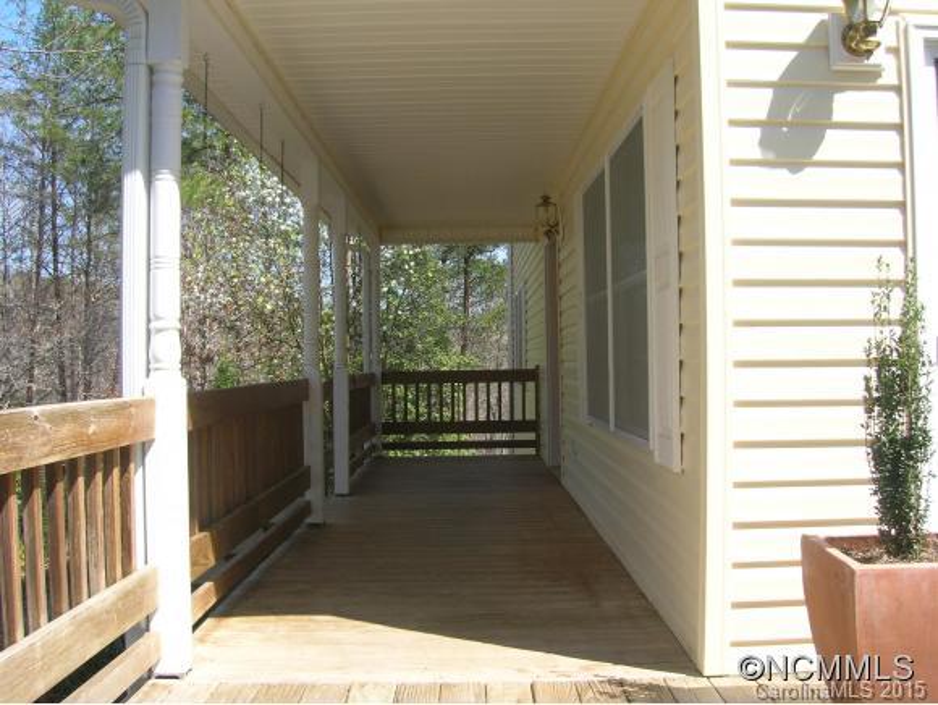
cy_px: 352
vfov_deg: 41.8
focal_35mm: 34
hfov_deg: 53.9
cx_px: 469
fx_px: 922
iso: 50
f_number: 4.9
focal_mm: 5.7
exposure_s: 1/151
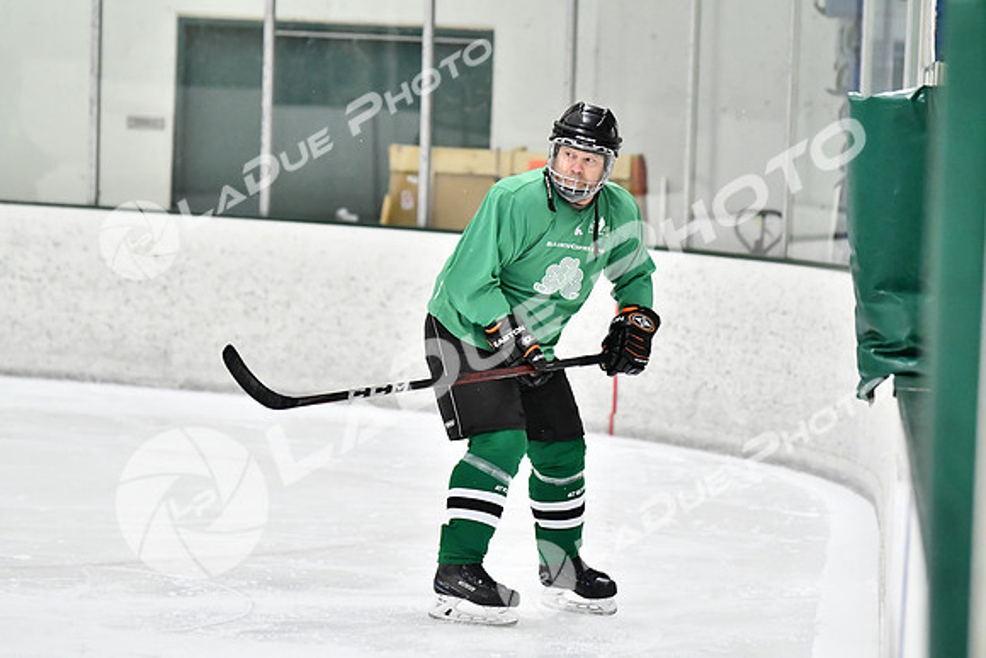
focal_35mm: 202
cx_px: 493
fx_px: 5547
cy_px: 329
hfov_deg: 10.2
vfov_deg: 6.8
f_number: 2.8
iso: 5000
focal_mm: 135
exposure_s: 1/1250
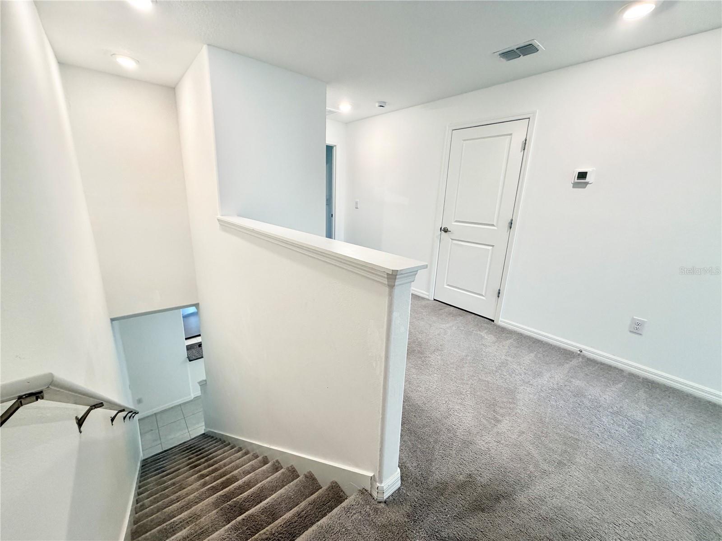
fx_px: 292
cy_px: 270
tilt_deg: -14.5
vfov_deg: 85.7
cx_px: 361
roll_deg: -2.7
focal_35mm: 14
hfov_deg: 102.1
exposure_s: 1/120
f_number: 2.2
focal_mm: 2.22
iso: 200
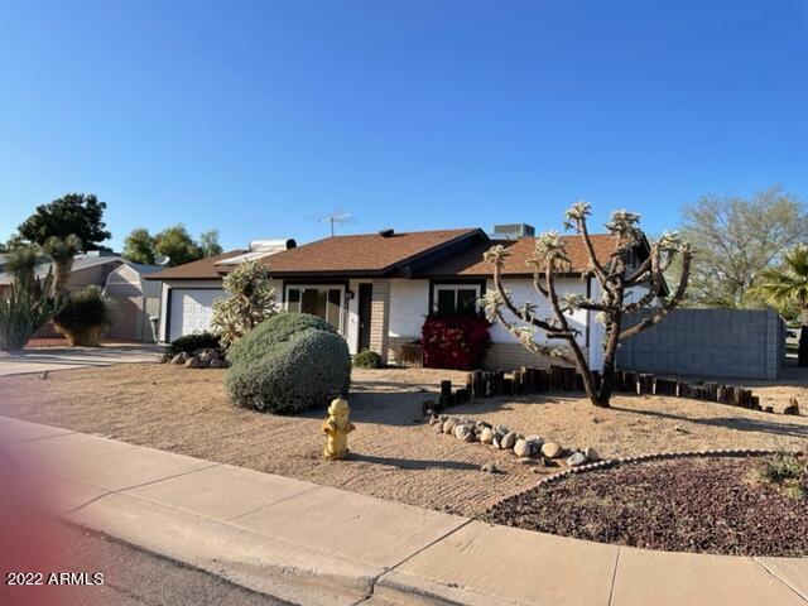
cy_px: 303
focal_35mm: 26
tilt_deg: +3.4
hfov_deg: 67.3
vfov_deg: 53.1
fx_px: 607
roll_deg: -1.6
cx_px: 404
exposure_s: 1/2882
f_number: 1.6
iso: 32
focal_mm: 4.2
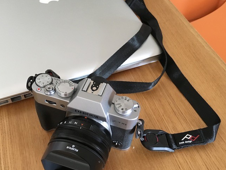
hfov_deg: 51.3
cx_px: 109
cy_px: 91
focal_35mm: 36
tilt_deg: -51.9
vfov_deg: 39.6
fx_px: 235
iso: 200
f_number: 2.2
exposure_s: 1/30
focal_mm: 4.15
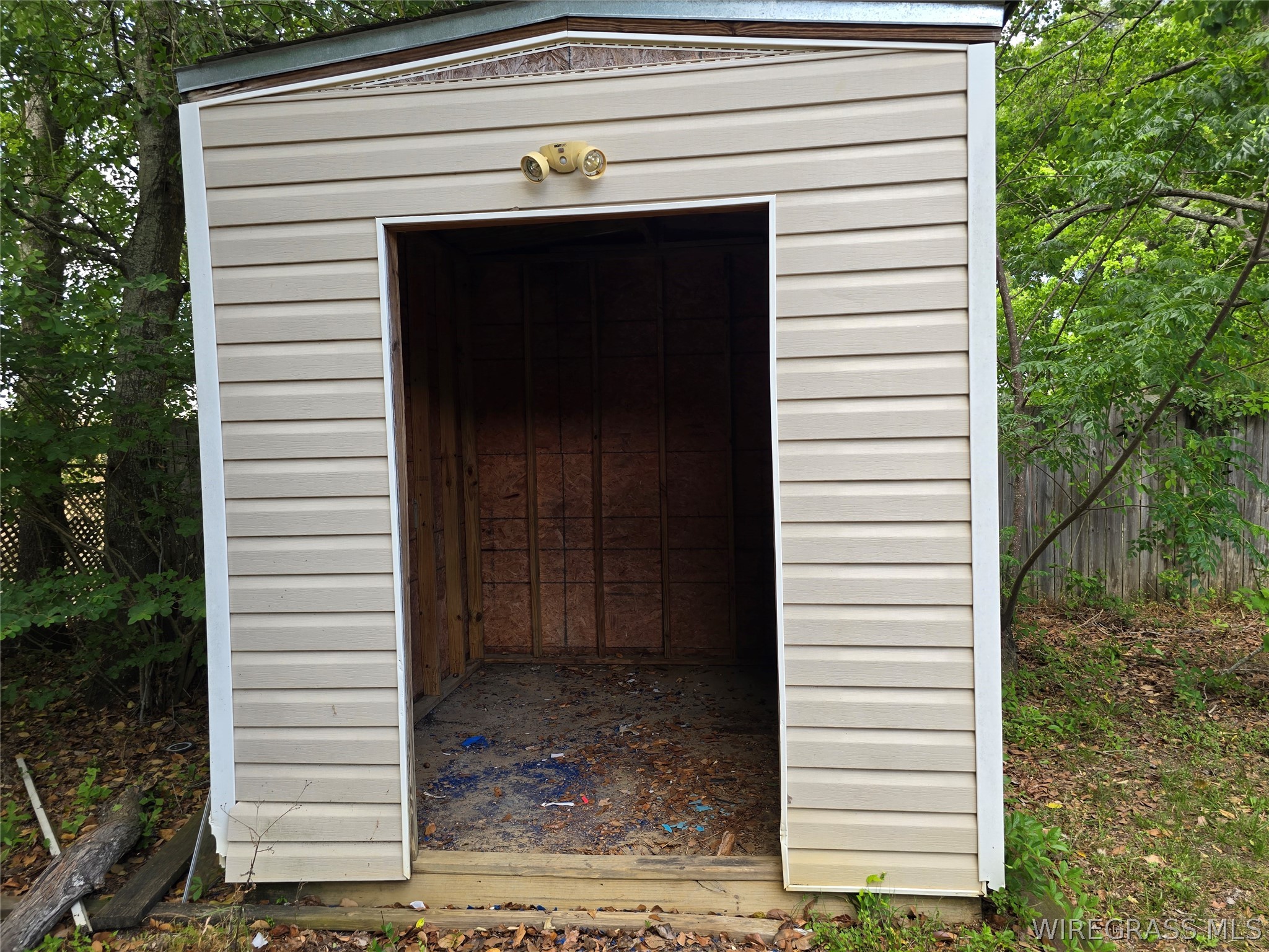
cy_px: 476
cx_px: 634
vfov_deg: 58.9
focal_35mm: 23
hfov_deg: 73.9
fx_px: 843
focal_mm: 6.3
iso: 25
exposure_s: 1/180
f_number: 1.7
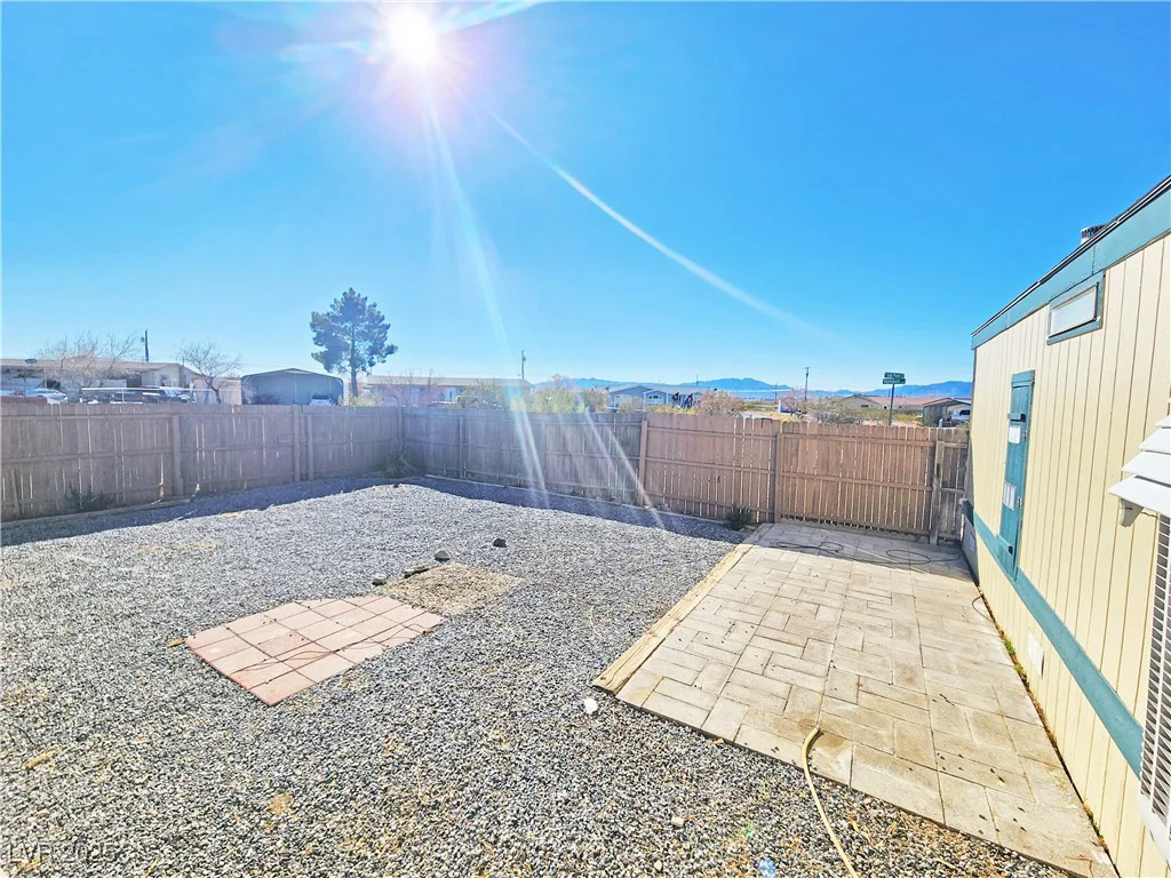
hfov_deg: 106.2
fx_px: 440
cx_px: 586
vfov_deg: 89.9
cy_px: 439
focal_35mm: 13
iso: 50
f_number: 2.2
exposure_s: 1/3569
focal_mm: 2.2
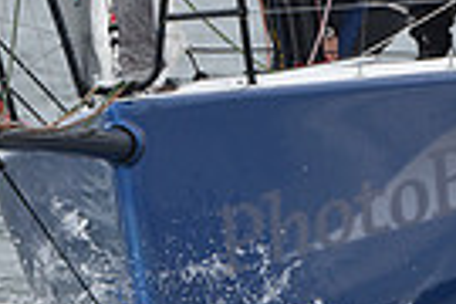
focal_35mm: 858
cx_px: 44
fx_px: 10867
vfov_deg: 1.6
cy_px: 59
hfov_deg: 2.4
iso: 400
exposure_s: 1/1000
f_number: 5.6
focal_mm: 200
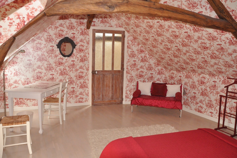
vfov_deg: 47.8
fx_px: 178
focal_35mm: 27
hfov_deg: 67.4
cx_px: 118
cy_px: 79
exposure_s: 1/60
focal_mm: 18
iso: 2500
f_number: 5.6
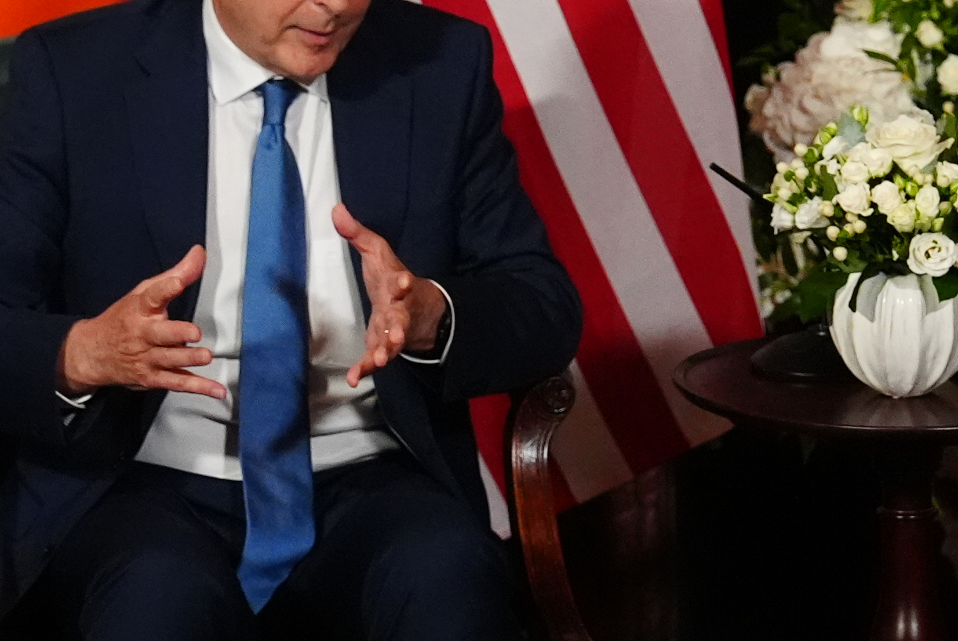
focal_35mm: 250
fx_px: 6658
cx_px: 989
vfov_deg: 5.5
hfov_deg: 8.2
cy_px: 504
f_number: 3.5
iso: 5000
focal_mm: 70
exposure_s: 1/500
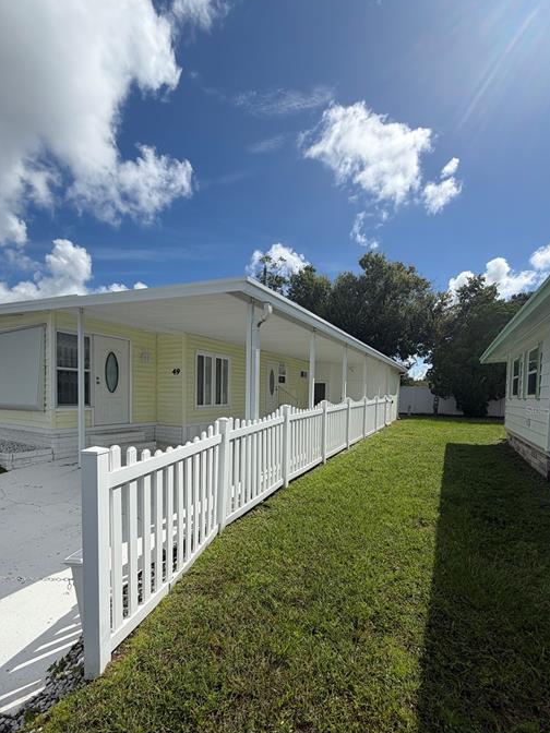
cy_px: 410
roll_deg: -1.1
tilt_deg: -2.3
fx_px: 339
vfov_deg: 94.1
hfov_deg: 78.0
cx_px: 261
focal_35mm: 16
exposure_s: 1/1572
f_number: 2.2
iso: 20
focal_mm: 2.22
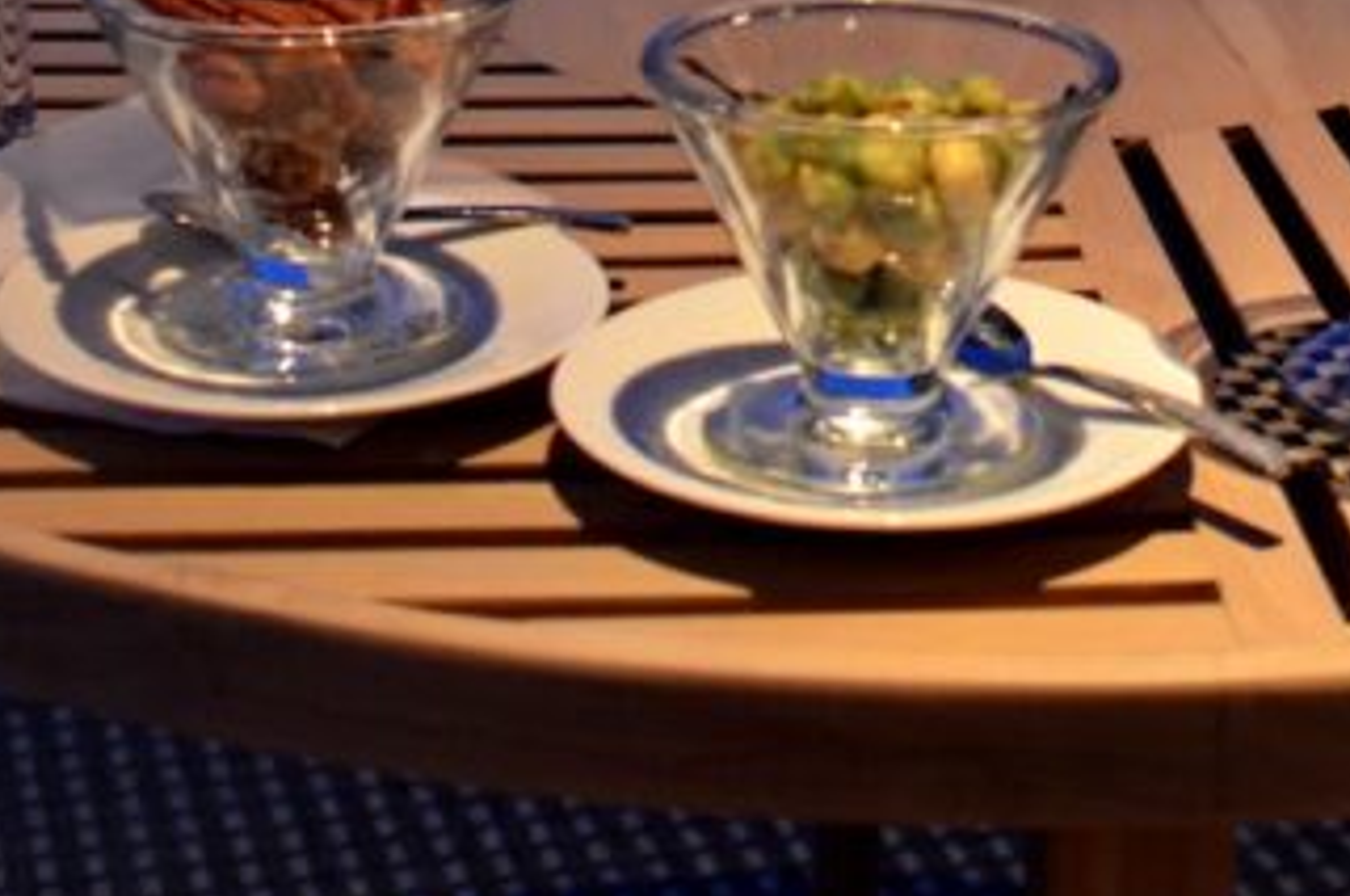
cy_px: -446
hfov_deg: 23.6
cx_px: 913
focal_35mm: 86
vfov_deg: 14.7
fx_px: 3220
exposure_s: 1/4
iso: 1000
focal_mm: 18
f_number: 3.5
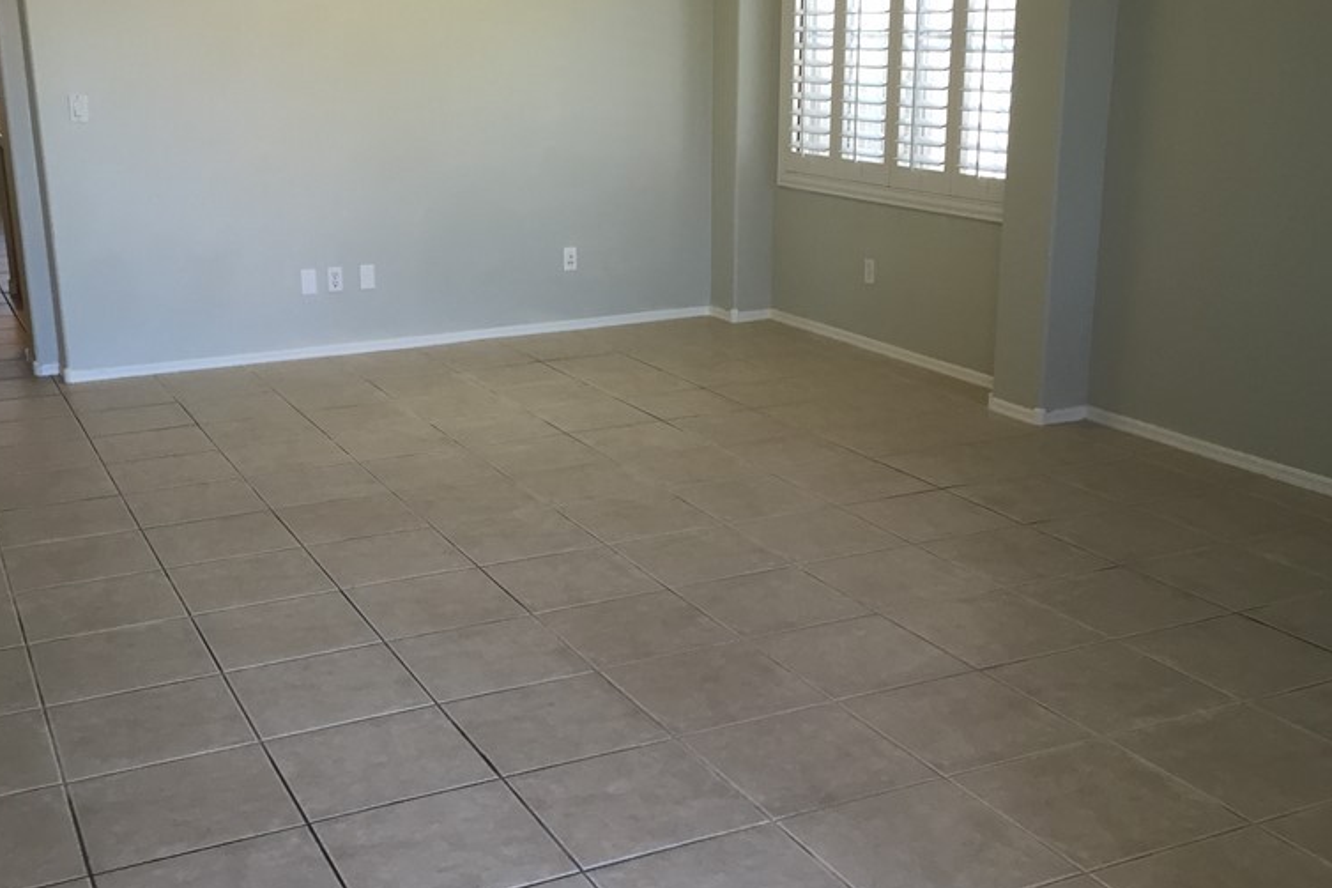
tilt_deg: -15.2
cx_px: 598
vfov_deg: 32.6
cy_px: 446
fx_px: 1517
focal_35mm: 41
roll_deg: +1.3
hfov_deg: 47.3
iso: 32
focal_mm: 4.15
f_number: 2.2
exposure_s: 1/30
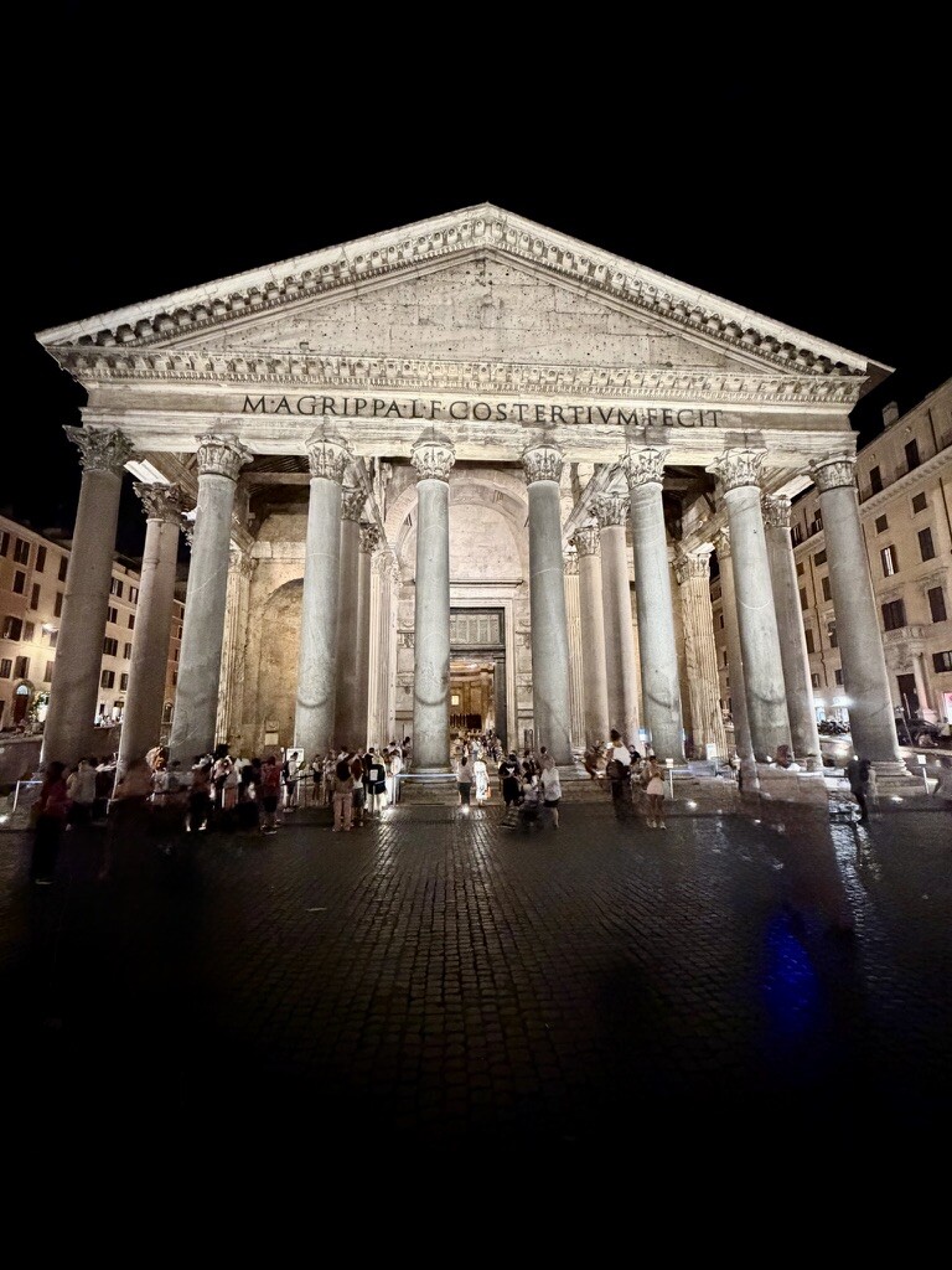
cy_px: 635
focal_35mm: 14
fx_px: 513
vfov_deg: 102.1
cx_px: 476
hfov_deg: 85.7
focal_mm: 2.22
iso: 1250
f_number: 2.2
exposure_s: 1/25
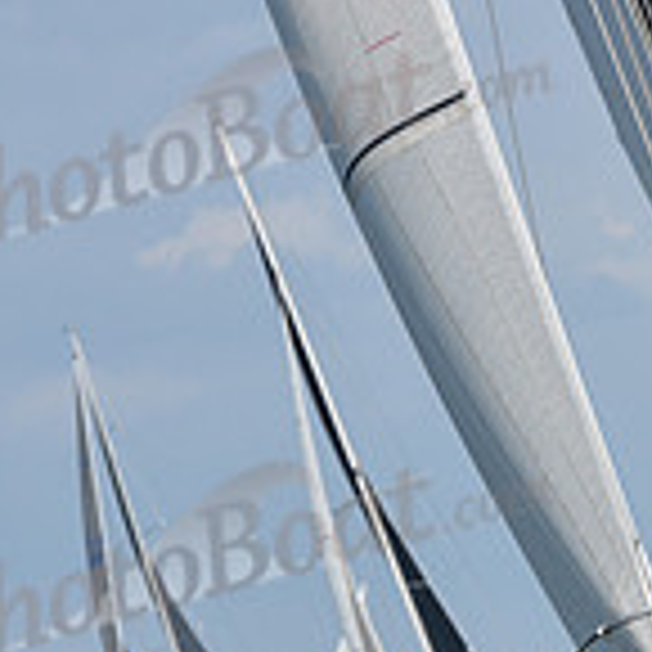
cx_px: 787
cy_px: 726
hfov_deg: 3.0
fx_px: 12296
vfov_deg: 3.0
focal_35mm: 577
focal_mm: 170
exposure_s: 1/1000
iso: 250
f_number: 6.3
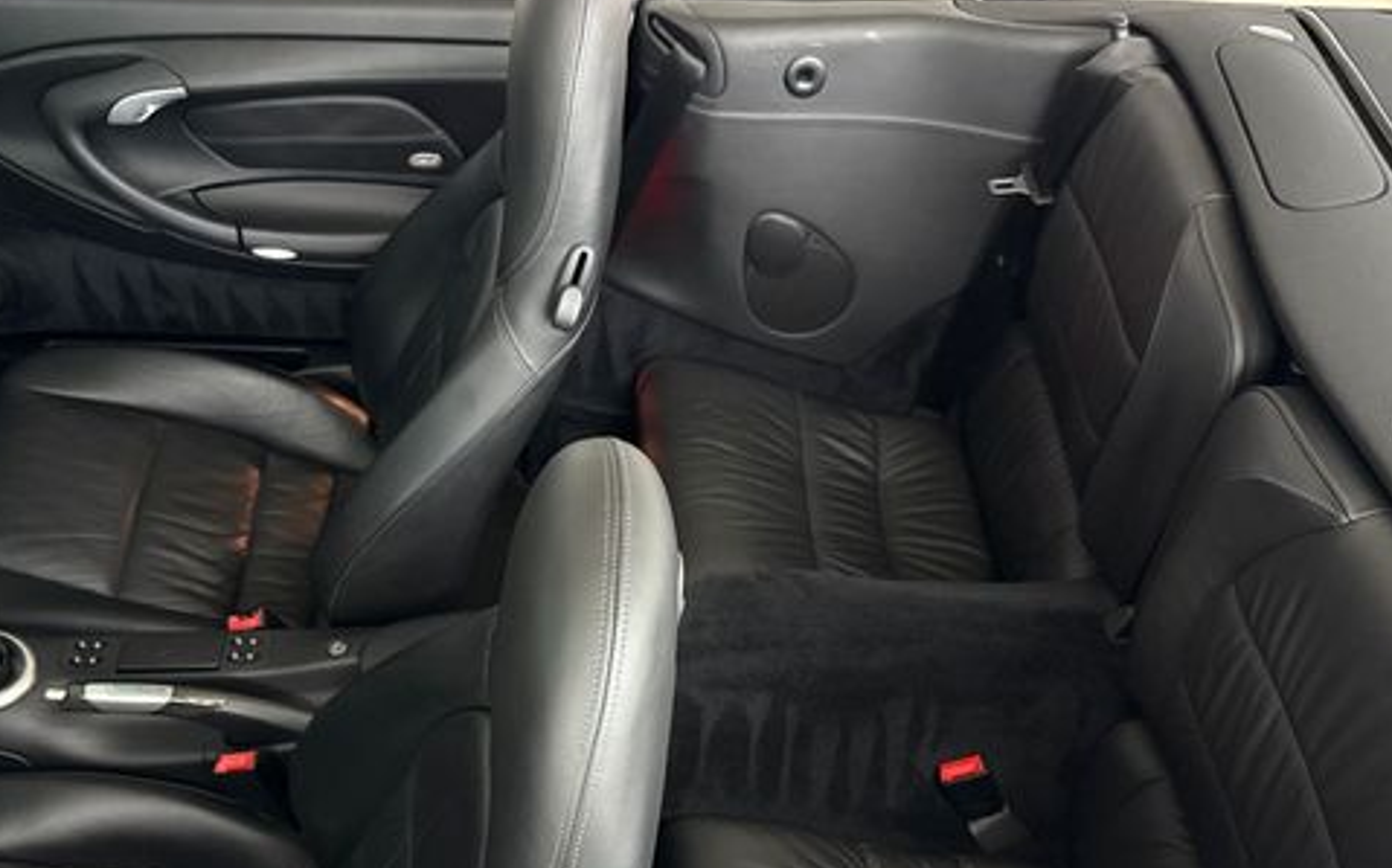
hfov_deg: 56.4
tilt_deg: -51.7
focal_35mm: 34
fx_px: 1289
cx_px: 584
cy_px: 650
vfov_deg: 36.4
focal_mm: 6.76
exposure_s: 1/30
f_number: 1.78
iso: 1000
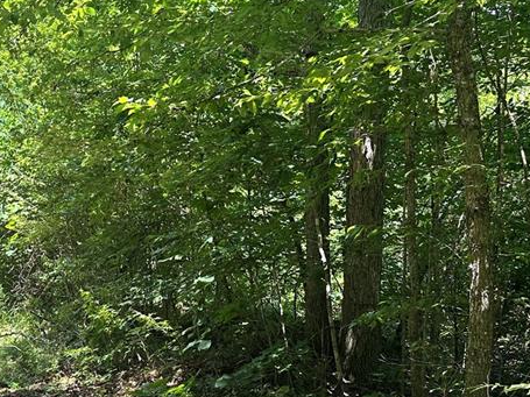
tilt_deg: -2.6
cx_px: 56
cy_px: 275
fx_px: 827
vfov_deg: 26.8
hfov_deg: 33.7
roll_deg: -0.6
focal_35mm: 54
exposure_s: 1/685
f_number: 1.78
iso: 80
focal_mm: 6.86
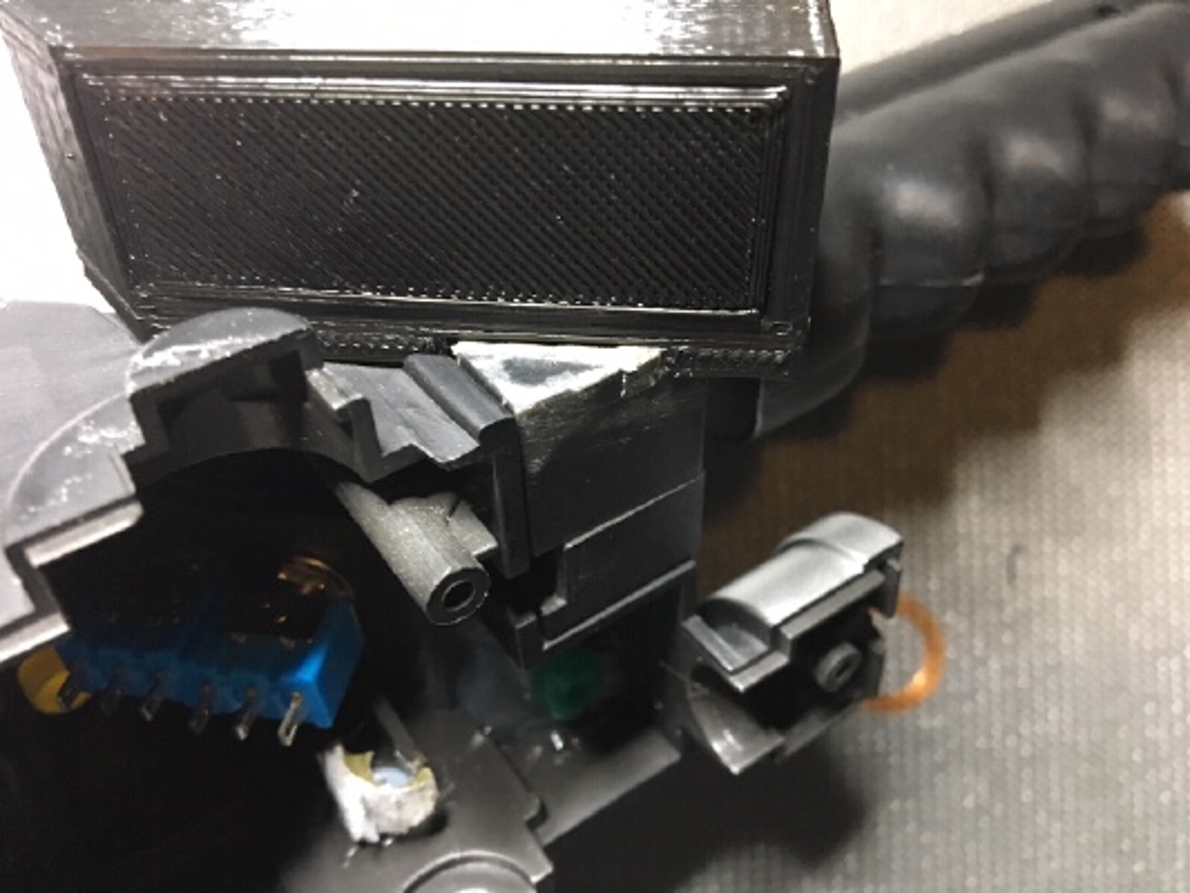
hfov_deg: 61.6
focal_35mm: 29
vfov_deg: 48.2
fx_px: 997
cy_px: 446
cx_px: 595
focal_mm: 4.15
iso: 200
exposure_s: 1/15
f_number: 2.2
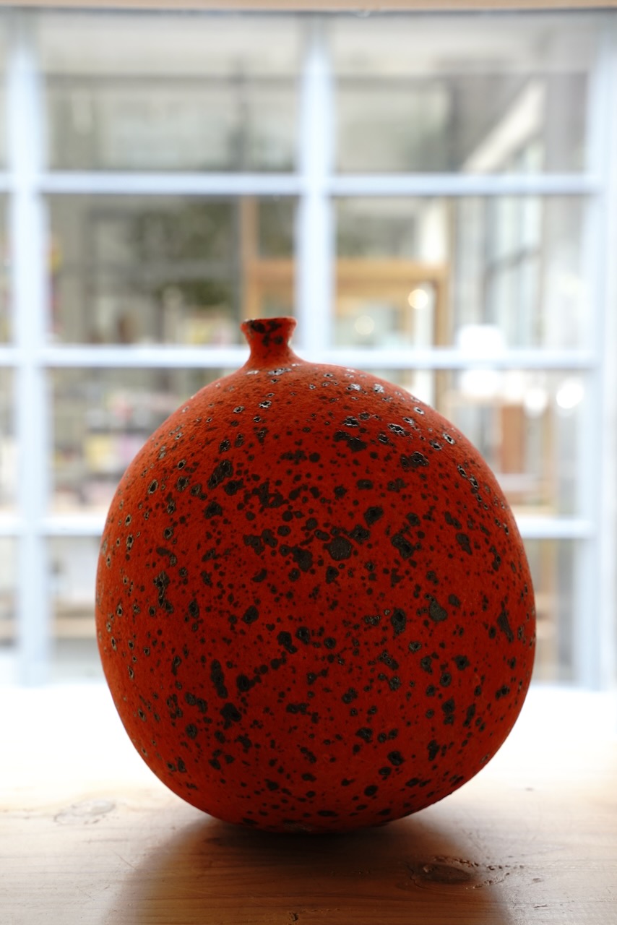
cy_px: 462
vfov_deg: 36.9
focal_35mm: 54
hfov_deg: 25.1
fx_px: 1387
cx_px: 308
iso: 800
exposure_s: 1/40
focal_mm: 54
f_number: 8
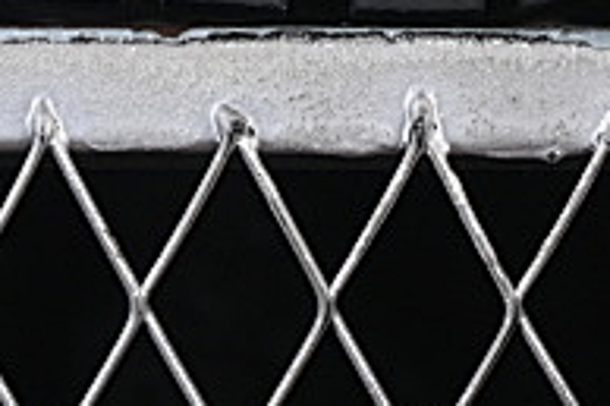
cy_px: -680
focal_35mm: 418
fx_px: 7077
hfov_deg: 4.9
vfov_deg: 3.2
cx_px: 635
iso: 160
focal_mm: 50
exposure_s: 1/60
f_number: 6.3
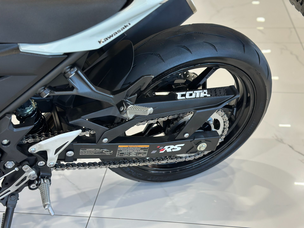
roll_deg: +2.5
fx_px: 422
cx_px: 152
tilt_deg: -30.4
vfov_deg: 30.3
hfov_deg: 39.7
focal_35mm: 48
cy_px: 114
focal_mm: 6.86
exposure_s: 1/120
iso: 160
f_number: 1.78
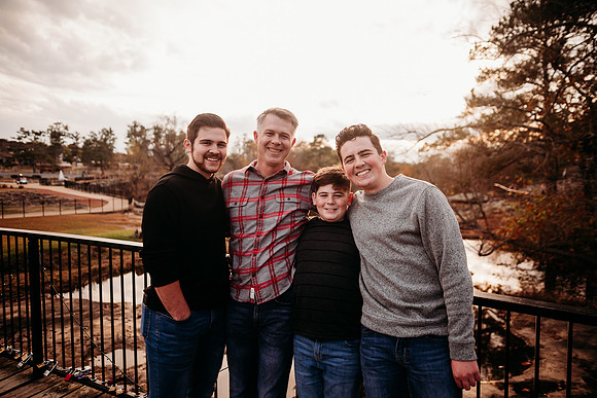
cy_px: 199
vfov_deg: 53.2
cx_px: 298
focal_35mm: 24
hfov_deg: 73.7
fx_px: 398
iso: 125
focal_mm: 24
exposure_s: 1/400
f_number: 2.2
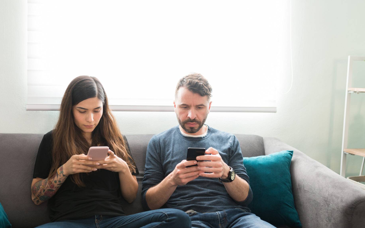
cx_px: 143
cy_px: 138
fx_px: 497
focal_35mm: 50
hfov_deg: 40.1
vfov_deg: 25.8
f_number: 1.8
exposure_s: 1/160
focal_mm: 35
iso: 400
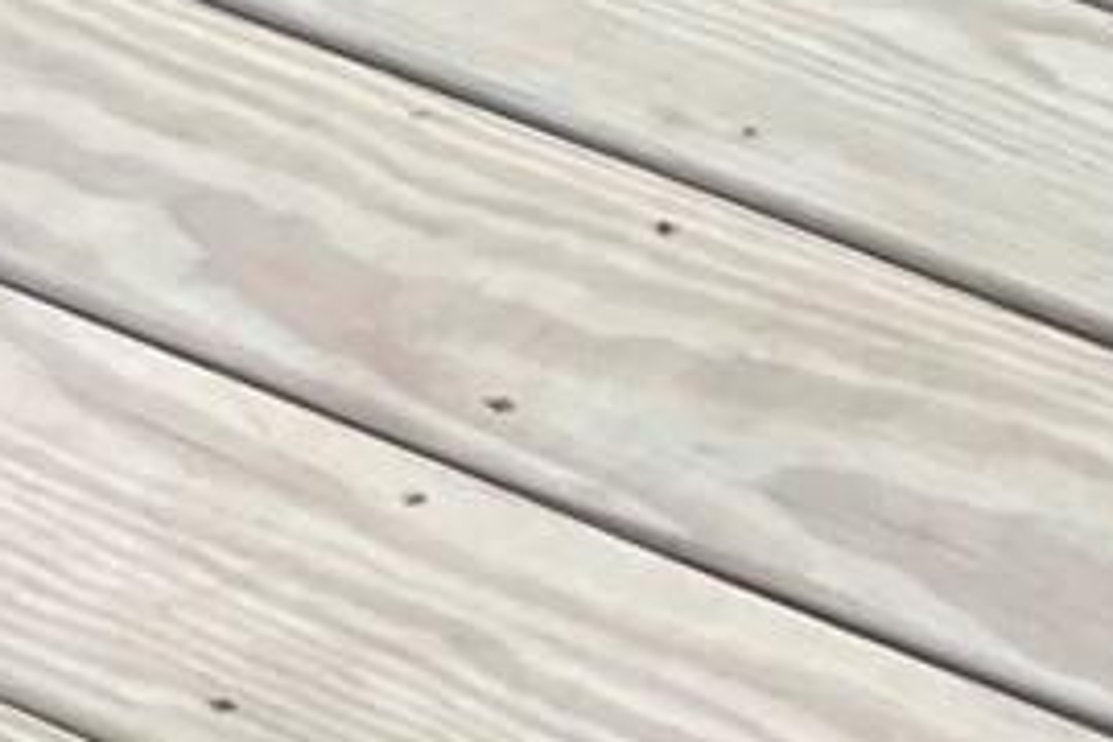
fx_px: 7079
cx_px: 1298
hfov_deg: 8.9
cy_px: -2395
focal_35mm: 229
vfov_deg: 5.2
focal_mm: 3
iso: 20
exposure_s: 1/120
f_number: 1.8
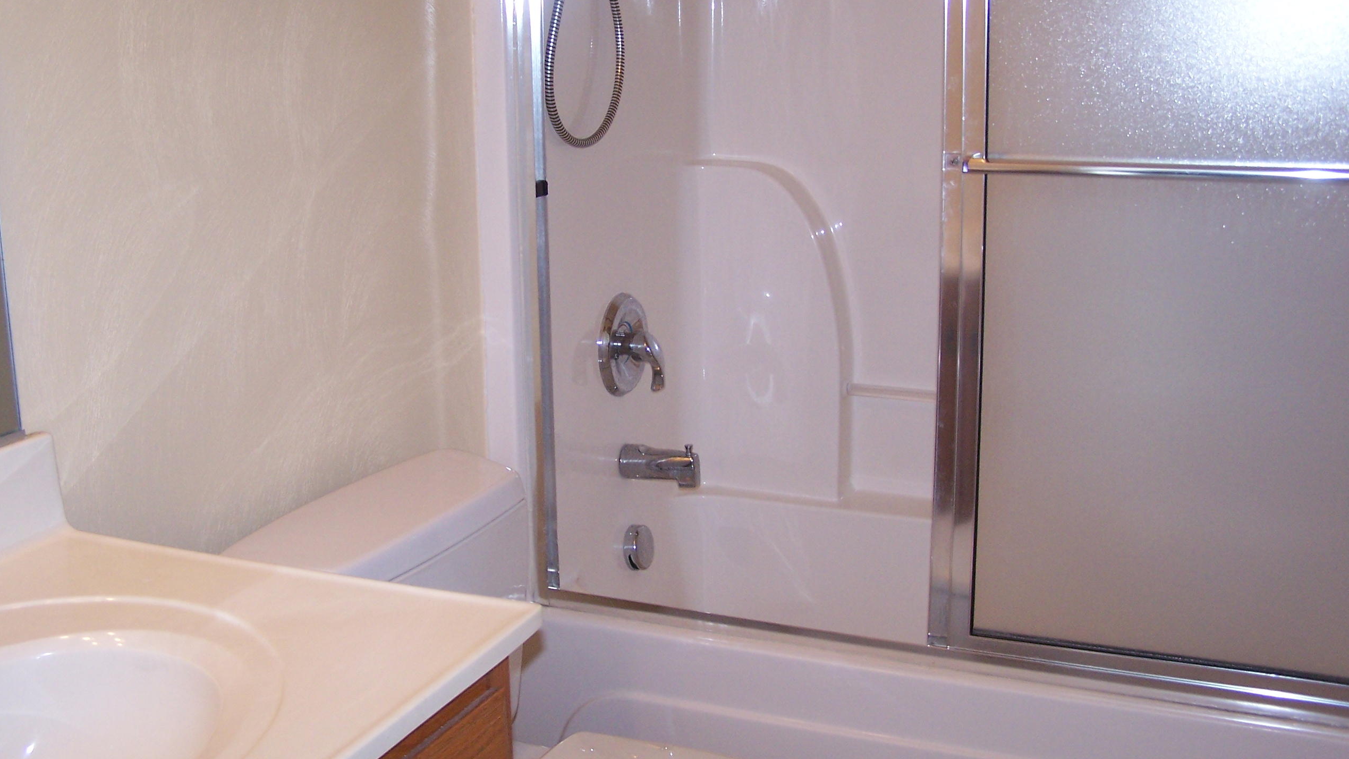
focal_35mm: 42
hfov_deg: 48.4
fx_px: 1502
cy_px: 354
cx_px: 666
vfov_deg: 28.3
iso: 140
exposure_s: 1/60
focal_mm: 6.3
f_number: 2.8
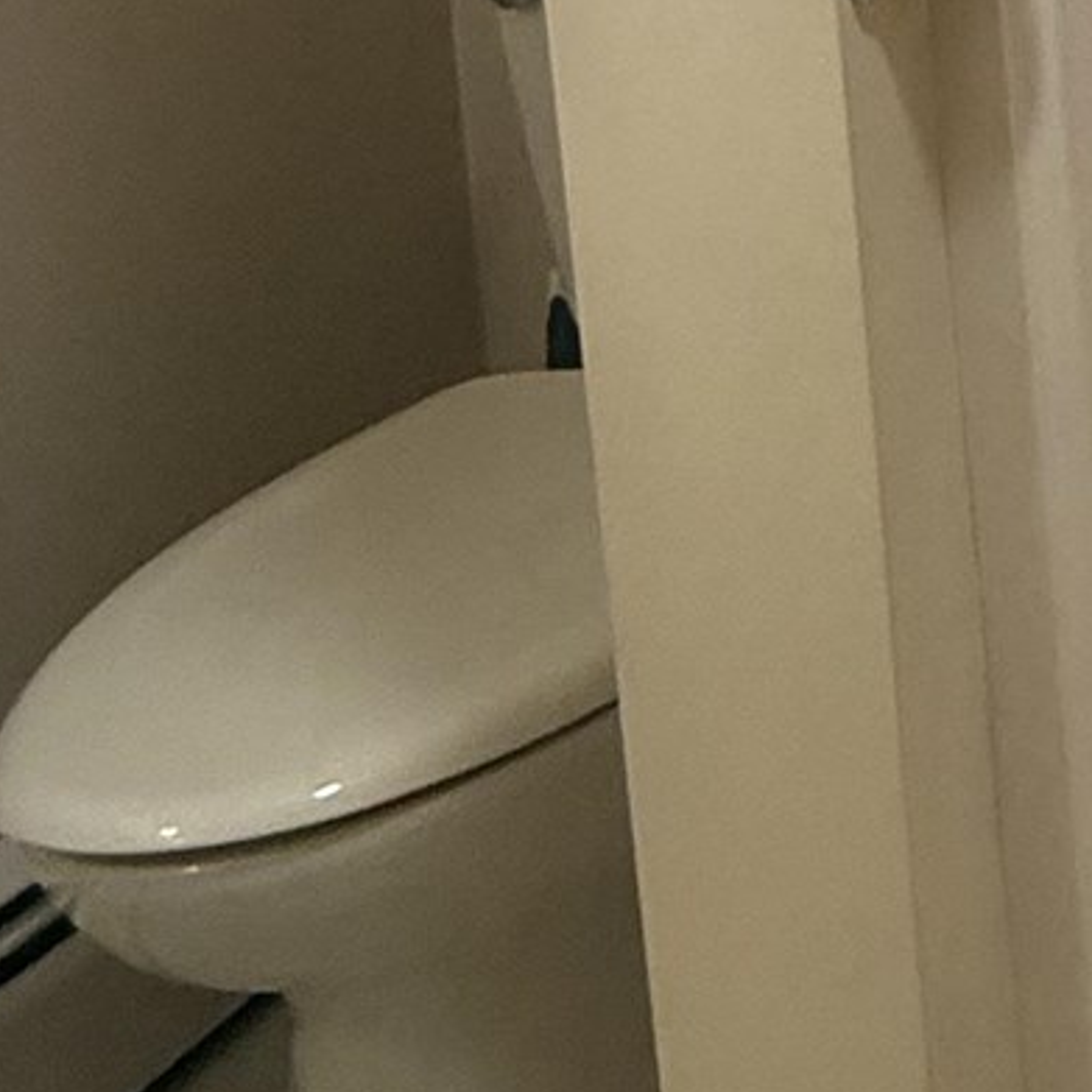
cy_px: -455
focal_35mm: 73
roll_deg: -0.5
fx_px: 2605
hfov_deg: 16.0
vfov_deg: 20.8
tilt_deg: -8.2
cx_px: 2393
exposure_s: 1/60
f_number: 2.2
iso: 200
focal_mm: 2.22
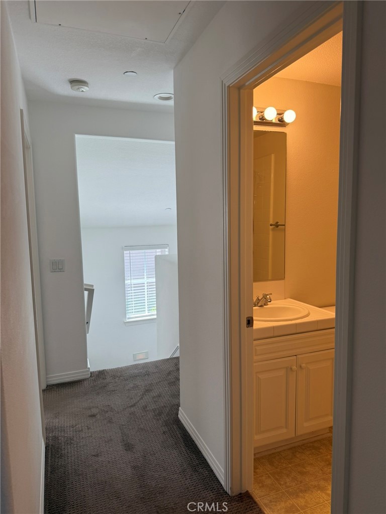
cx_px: 193
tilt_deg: -5.6
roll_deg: +0.0
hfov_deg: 56.8
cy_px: 257
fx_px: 357
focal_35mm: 24
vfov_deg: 71.6
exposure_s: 1/228
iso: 100
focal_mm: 6.76
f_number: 1.78
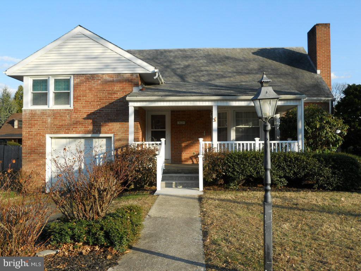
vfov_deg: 44.2
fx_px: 334
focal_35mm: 32
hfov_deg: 56.8
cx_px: 180
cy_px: 136
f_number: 2.8
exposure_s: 1/500
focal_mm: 5.7
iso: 80
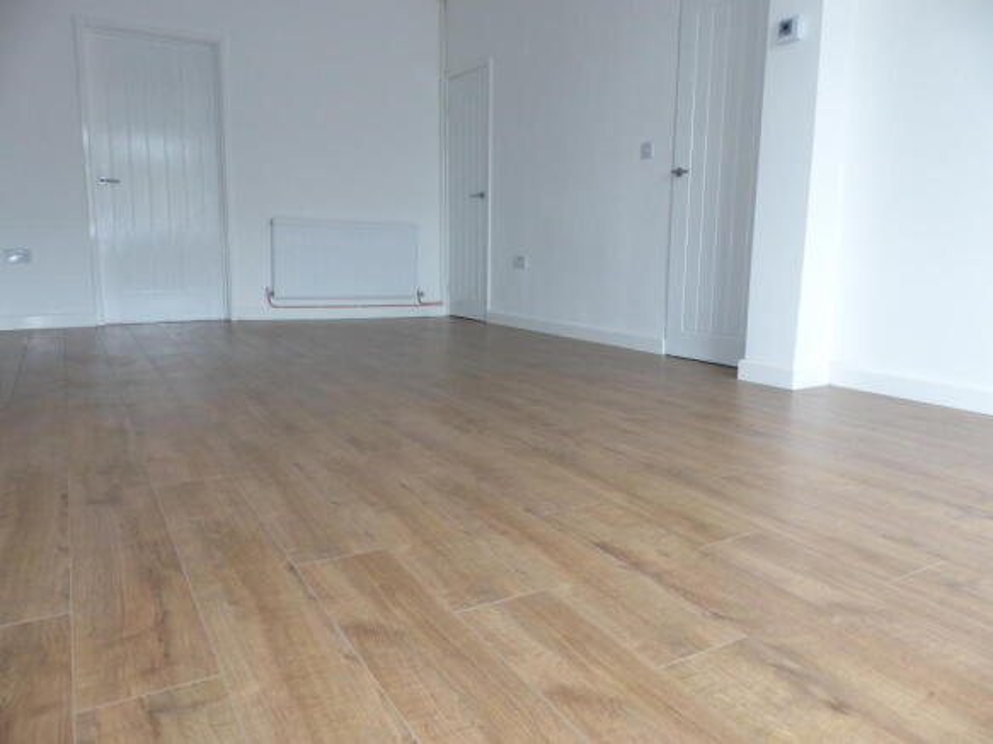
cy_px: 372
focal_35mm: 25
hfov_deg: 69.4
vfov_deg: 54.9
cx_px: 496
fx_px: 717
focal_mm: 4.5
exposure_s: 1/60
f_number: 2.8
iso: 200
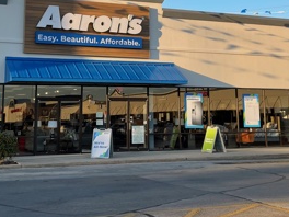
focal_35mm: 63
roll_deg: +1.3
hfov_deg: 30.7
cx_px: 129
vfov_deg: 22.7
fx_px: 526
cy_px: 24
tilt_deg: +12.7
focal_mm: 4.2
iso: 32
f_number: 1.6
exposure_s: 1/1182
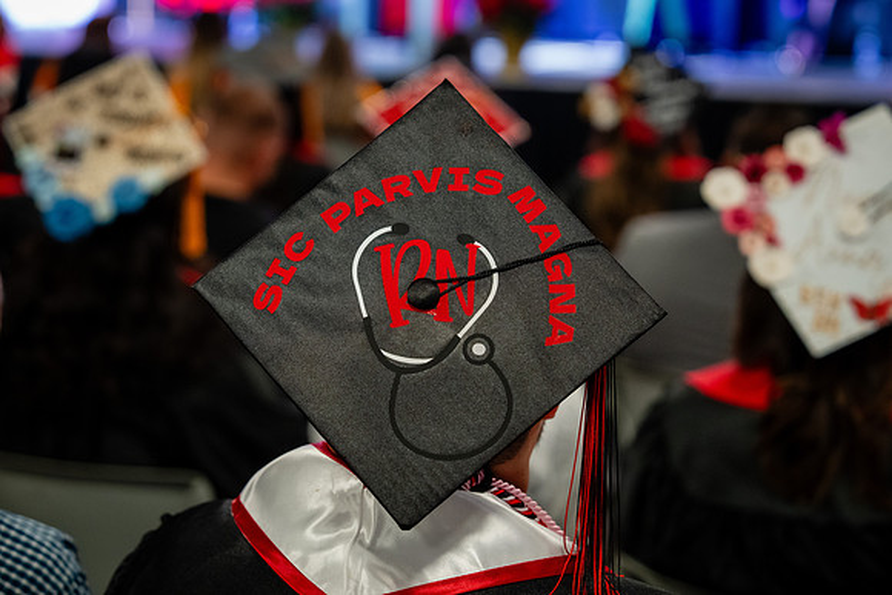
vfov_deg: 16.5
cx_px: 448
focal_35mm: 83
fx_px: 2057
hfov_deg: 24.5
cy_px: 269
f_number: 2.8
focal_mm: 70
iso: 3200
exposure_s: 1/160
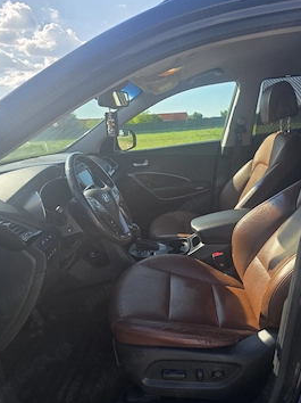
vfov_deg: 67.3
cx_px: 144
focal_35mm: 26
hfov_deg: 53.0
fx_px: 302
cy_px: 205
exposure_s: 1/5000
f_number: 1.7
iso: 80
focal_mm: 6.3
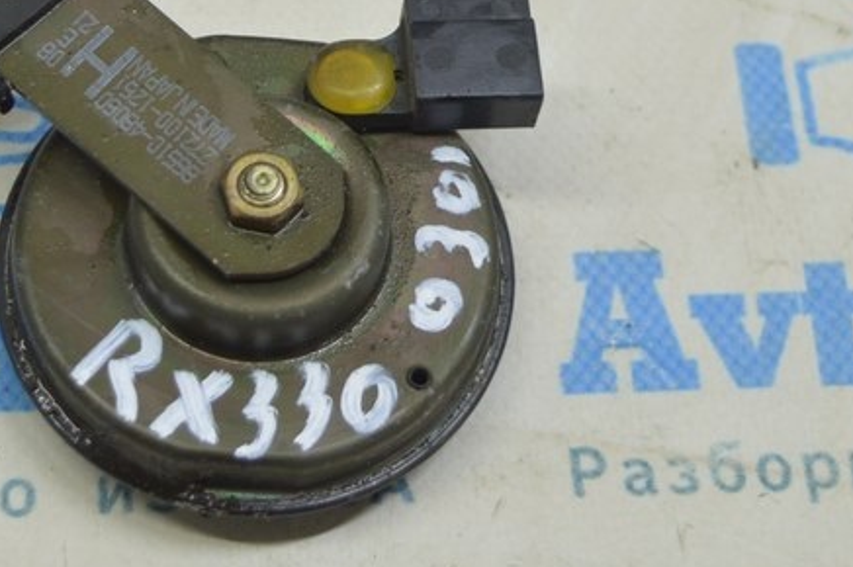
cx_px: 303
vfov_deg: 13.2
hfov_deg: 19.9
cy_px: 32
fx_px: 2419
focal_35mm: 102
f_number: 4.2
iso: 400
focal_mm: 29
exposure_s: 1/50
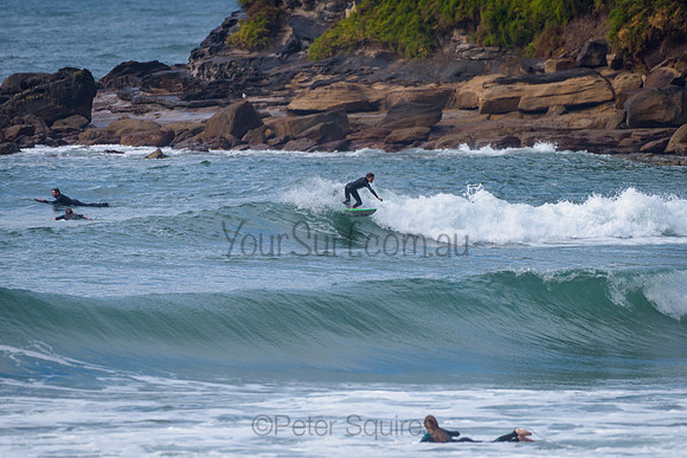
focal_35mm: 613
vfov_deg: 2.2
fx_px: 11696
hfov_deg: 3.4
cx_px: 344
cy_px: 229
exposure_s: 1/2000
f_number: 5.6
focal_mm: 500
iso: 220
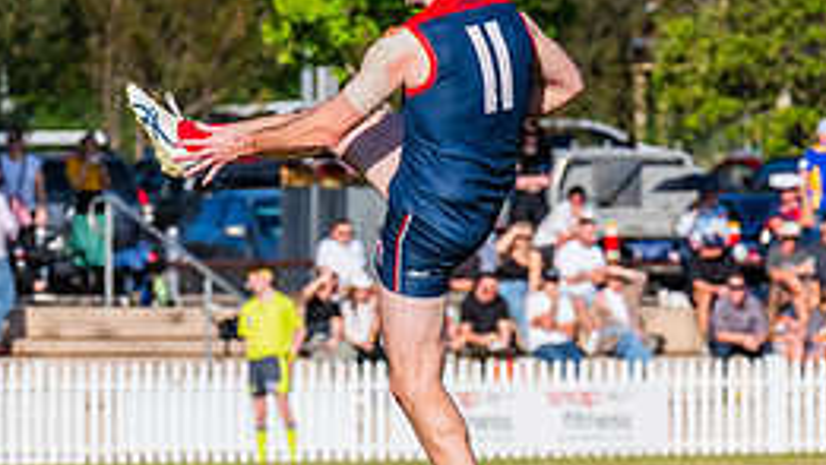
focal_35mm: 630
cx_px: 244
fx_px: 13803
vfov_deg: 1.9
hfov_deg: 3.4
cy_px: 245
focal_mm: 270
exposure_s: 1/1600
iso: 800
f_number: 11
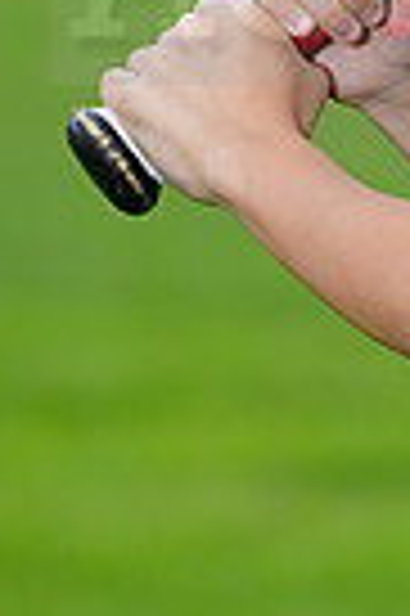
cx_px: 856
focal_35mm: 799
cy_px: -58
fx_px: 13683
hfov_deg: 1.7
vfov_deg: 2.6
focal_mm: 189
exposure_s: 1/250
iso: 200
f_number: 5.6
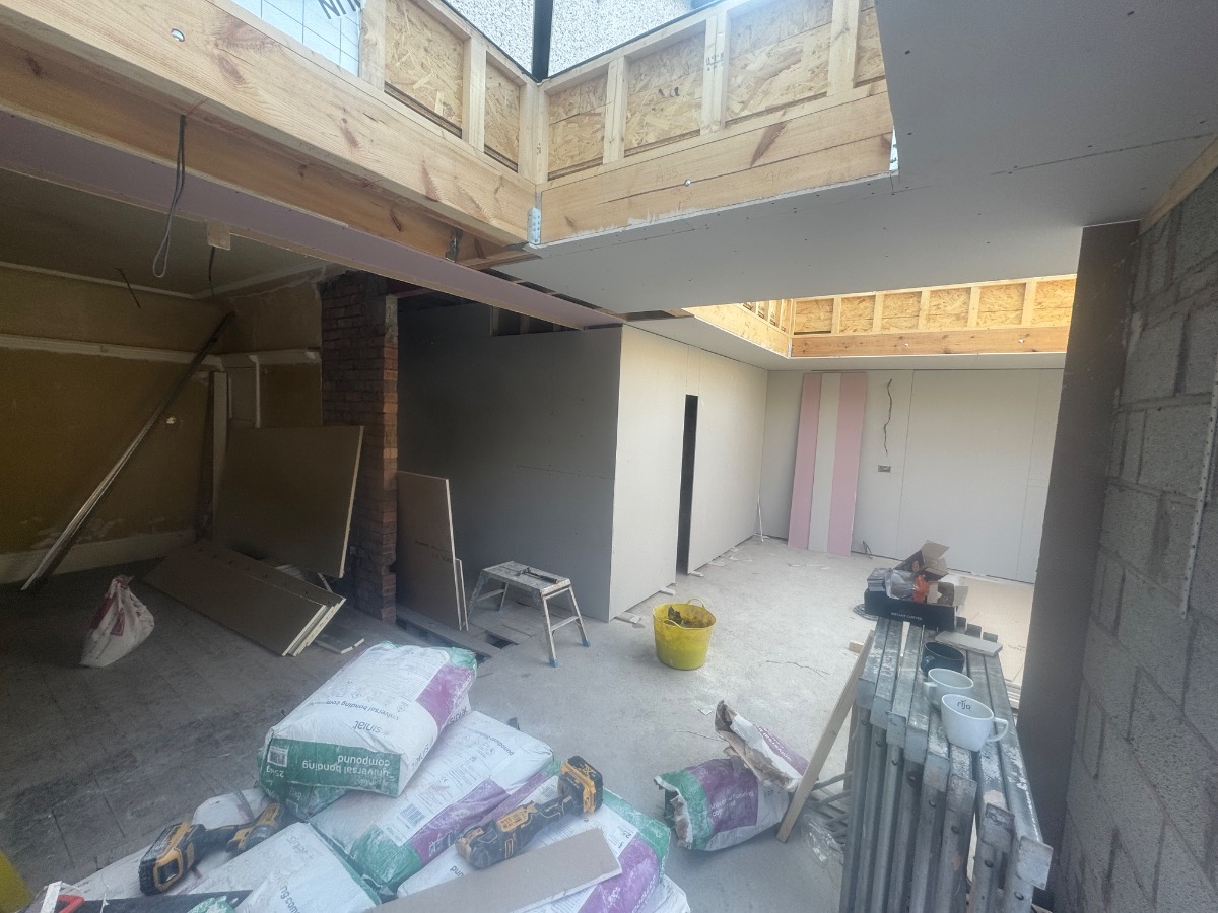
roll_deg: -2.4
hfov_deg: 102.1
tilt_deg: -4.8
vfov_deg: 85.7
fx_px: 493
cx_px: 609
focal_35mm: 14
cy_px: 456
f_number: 2.2
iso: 40
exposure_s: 1/101
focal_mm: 2.22
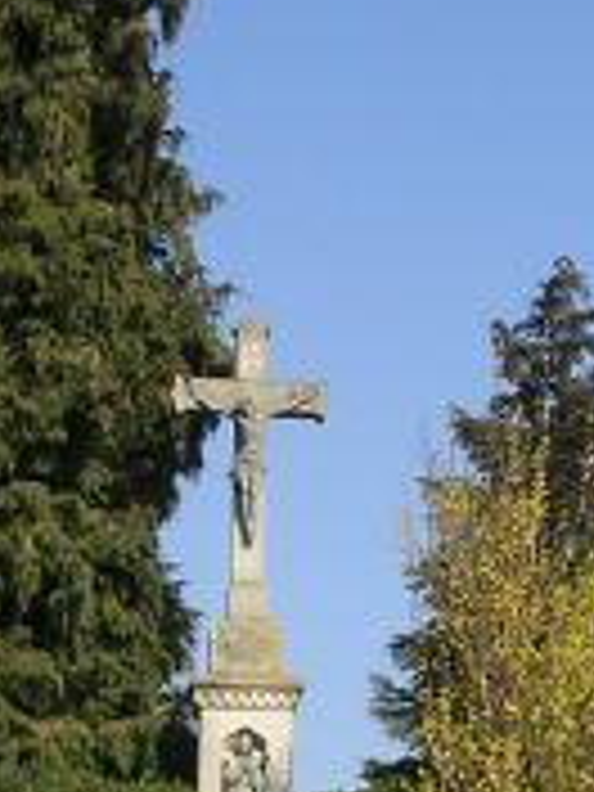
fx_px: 3157
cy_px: 792
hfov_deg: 10.7
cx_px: 256
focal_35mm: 138
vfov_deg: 14.1
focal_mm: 5.8
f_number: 5.6
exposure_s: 1/264
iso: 100
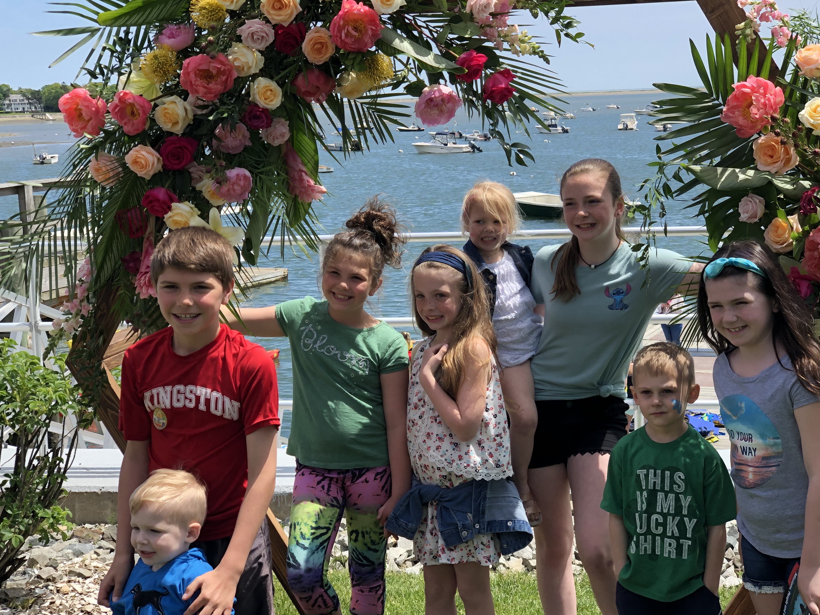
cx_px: 446
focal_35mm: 60
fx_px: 1421
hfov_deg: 32.2
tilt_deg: -6.7
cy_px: 286
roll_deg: +2.0
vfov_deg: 24.4
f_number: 2.4
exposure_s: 1/448
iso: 16
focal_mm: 6
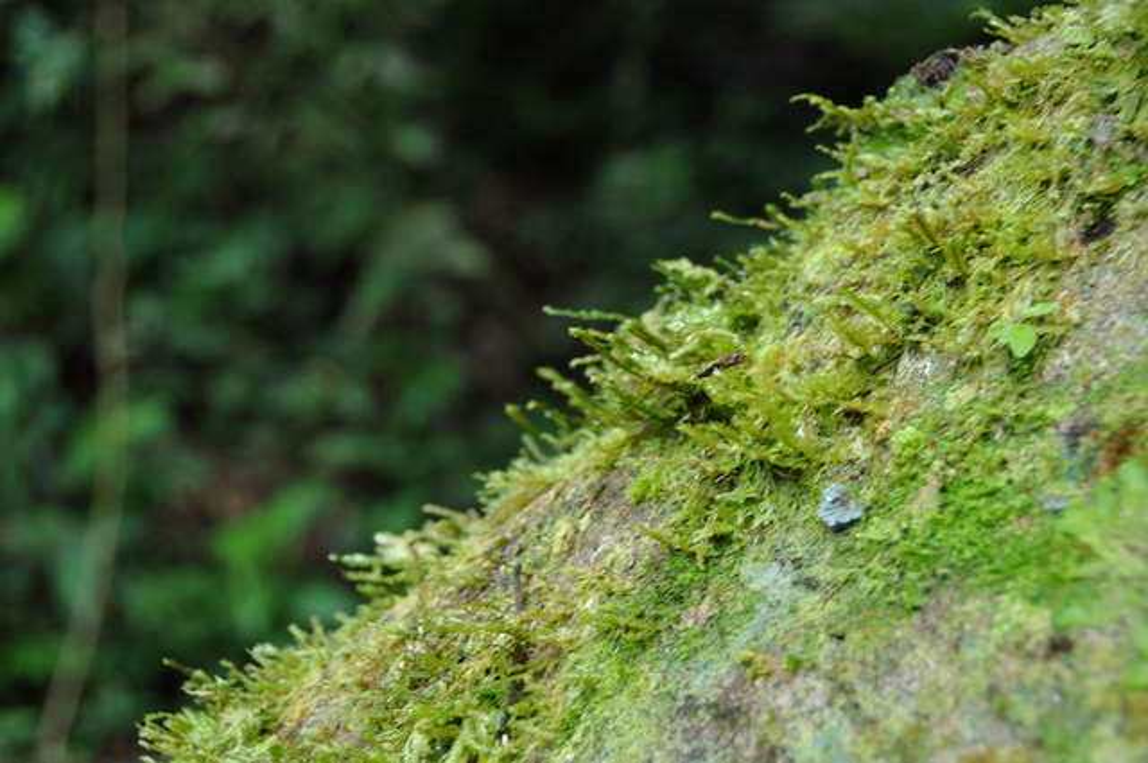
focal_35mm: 78
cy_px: 382
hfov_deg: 26.0
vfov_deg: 17.4
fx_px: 2484
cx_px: 574
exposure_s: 1/3
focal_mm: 52
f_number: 4.8
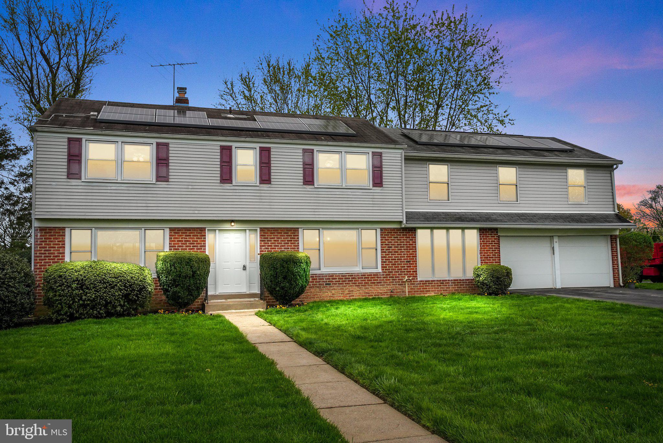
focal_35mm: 29
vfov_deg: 45.0
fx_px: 534
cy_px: 222
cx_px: 332
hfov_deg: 63.6
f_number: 11
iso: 1600
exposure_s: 1/30
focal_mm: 29
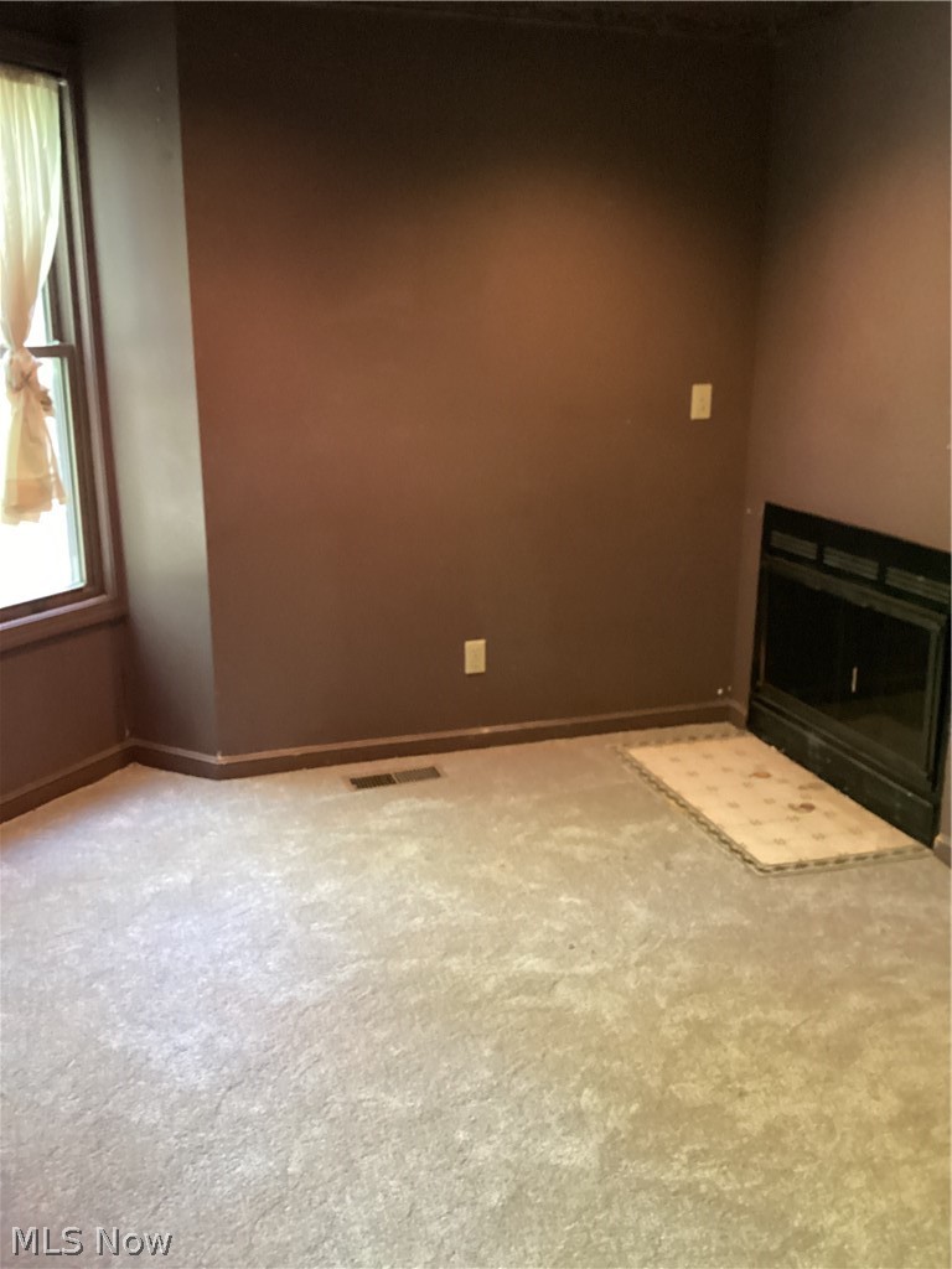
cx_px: 476
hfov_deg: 45.4
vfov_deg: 58.4
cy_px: 634
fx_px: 1137
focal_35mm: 31
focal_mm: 3.3
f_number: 2.4
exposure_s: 1/25
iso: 400
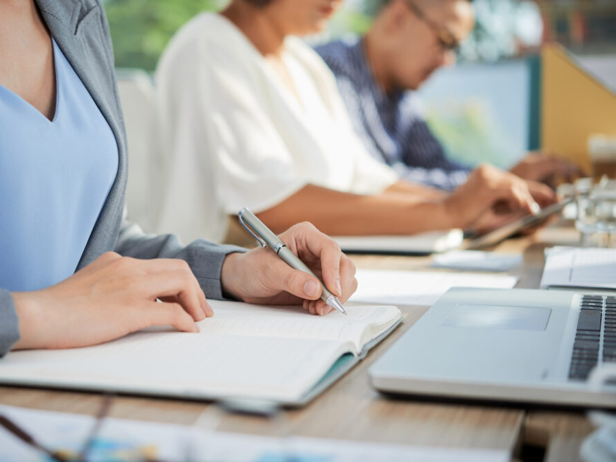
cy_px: 230
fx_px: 1174
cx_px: 266
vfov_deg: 22.2
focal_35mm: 66
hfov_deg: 29.4
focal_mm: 60
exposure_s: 1/250
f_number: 3.3
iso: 50
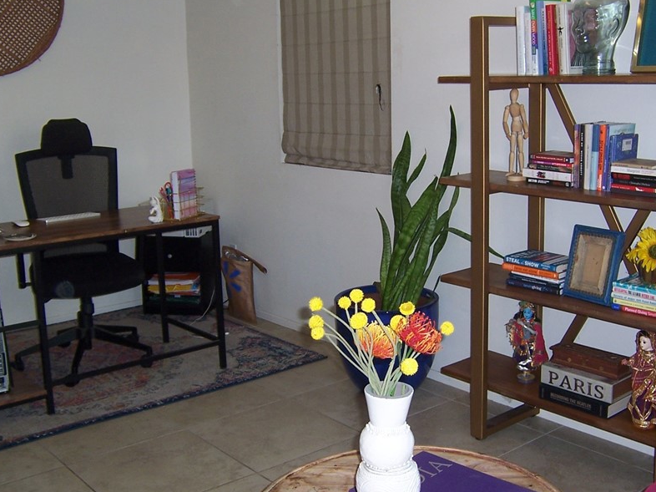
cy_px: 245
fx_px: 815
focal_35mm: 43
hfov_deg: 43.8
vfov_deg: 33.6
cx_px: 350
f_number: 2.8
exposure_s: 1/60
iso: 80
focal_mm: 5.5
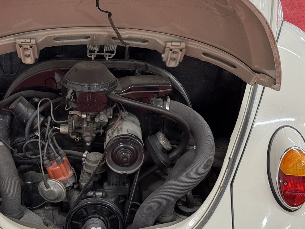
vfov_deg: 21.0
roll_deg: -2.3
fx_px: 617
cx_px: 115
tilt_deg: -22.8
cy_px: 100
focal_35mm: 70
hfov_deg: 27.7
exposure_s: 1/60
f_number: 1.78
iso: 160
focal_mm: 6.76
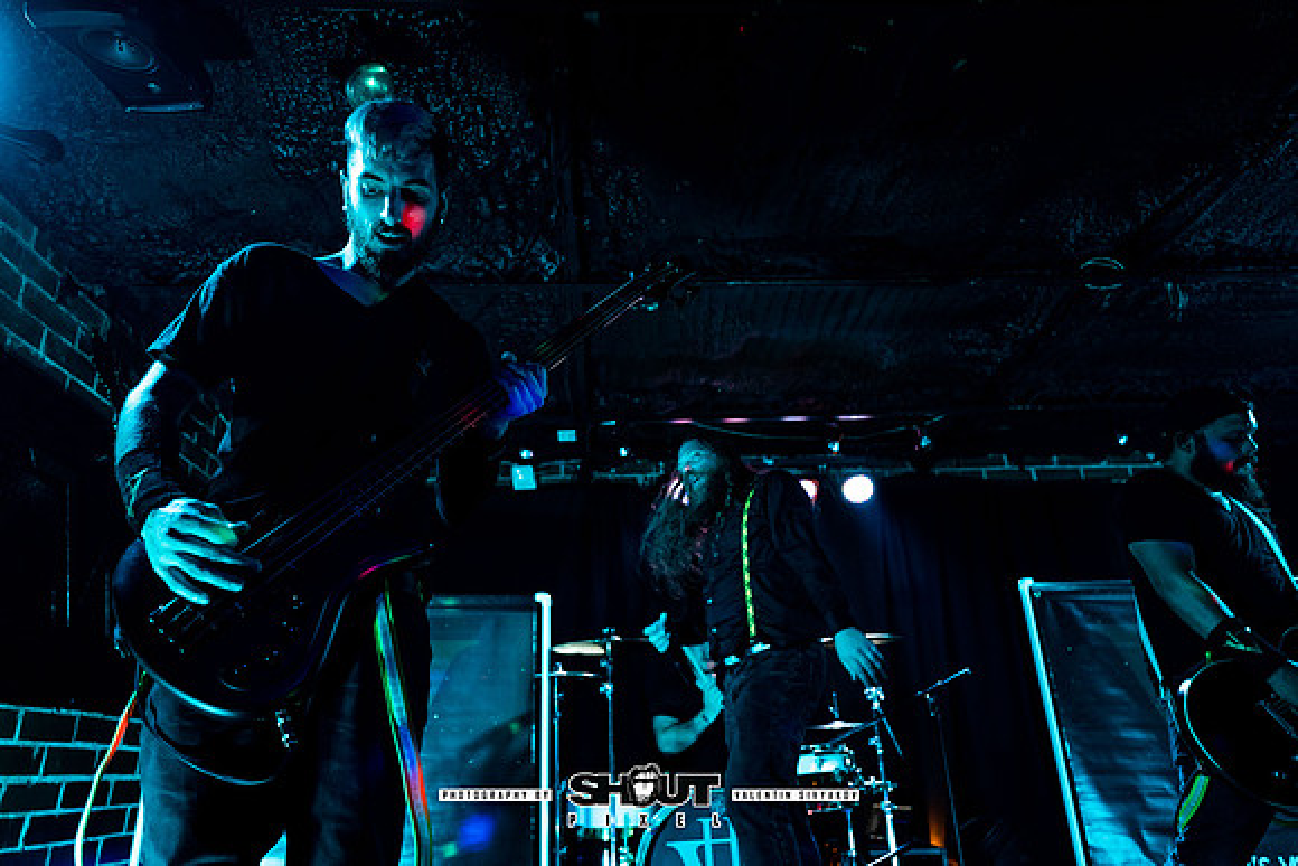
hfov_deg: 73.7
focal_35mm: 24
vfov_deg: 53.2
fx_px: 865
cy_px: 433
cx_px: 649
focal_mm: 24
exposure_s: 1/200
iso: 640
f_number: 2.8
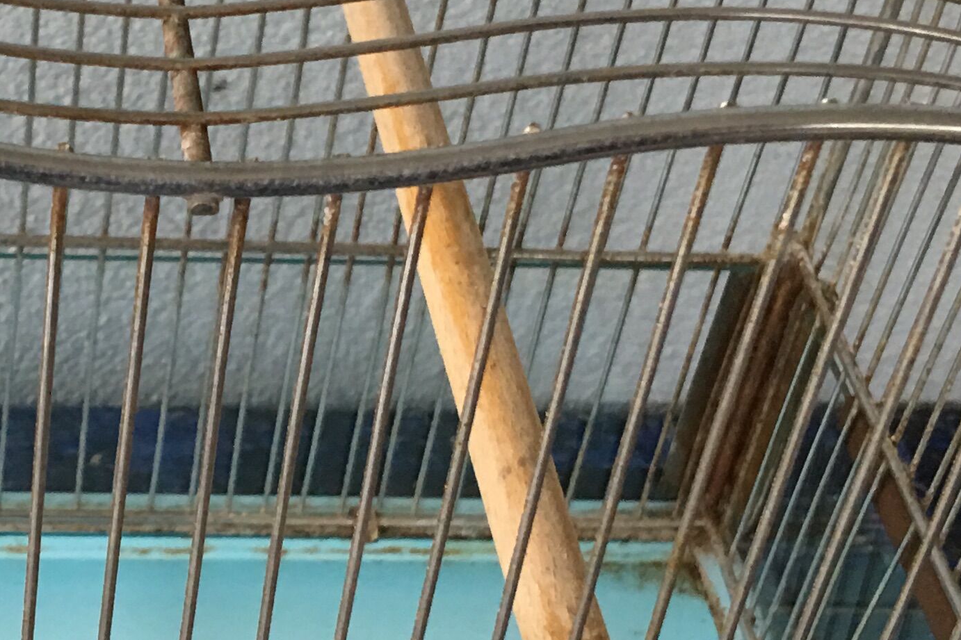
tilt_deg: -39.7
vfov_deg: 15.5
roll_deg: -5.1
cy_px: 403
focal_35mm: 88
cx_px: 54
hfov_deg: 22.4
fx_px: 2349
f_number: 2.2
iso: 64
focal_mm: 4.15
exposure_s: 1/17
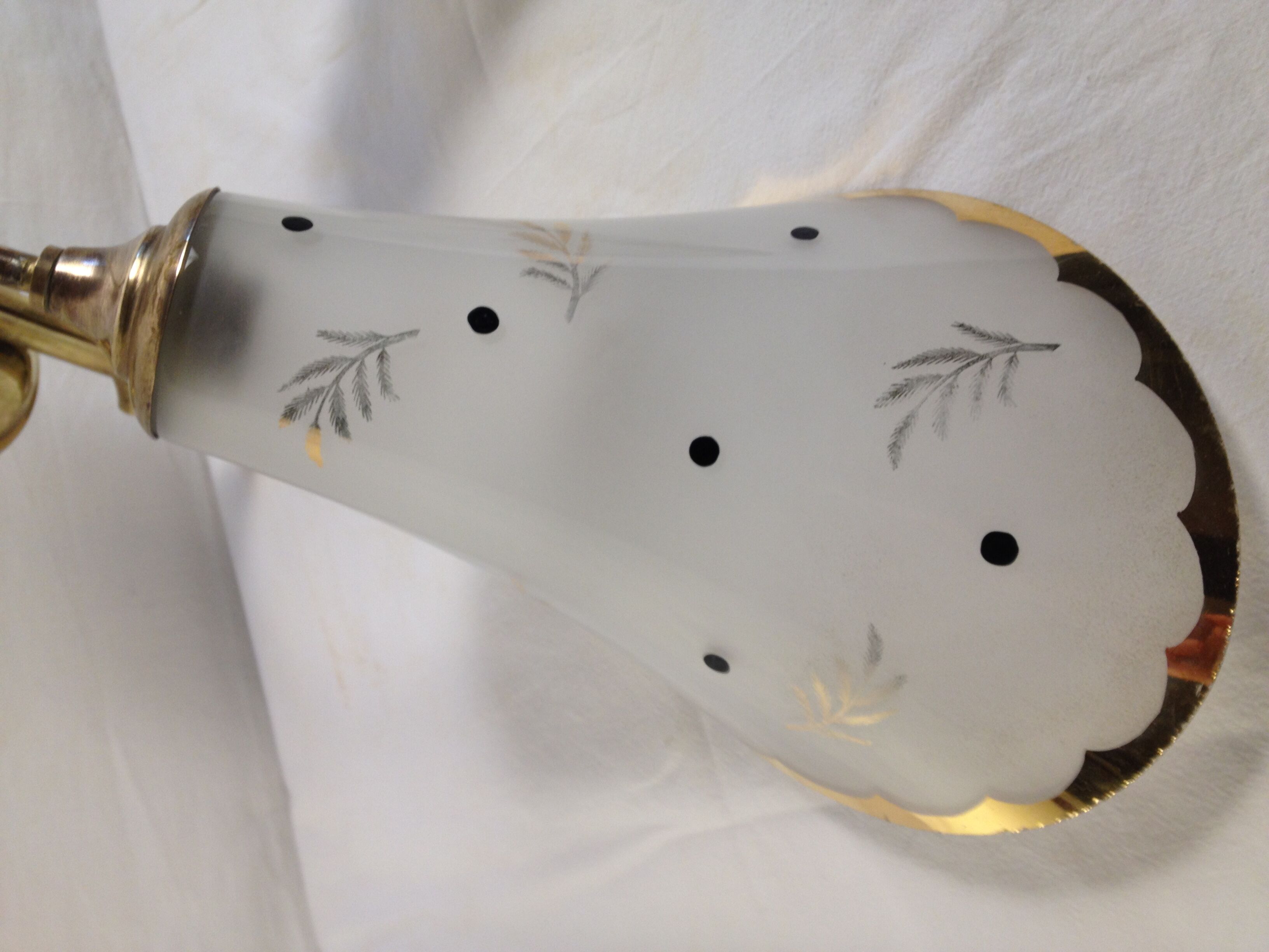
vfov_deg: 40.7
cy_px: 476
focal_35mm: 35
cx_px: 634
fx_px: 1283
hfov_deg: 52.6
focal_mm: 4.28
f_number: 2.4
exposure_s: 1/20
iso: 50
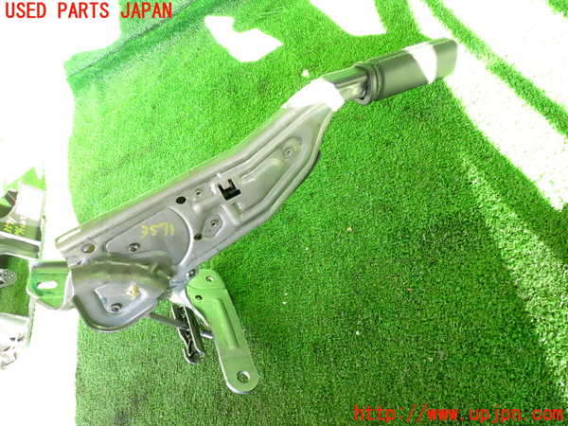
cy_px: 213
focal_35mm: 25
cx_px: 284
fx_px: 410
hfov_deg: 69.4
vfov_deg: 54.9
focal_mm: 4.5
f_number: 2
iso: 125
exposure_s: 1/60
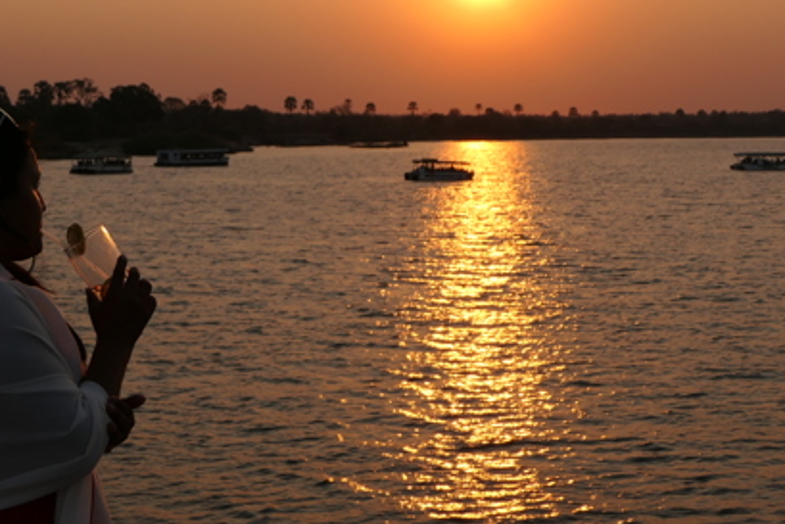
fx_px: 1680
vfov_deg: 17.7
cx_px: 251
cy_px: 259
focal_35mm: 77
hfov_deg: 26.1
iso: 125
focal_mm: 15.5
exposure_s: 1/1000
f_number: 4
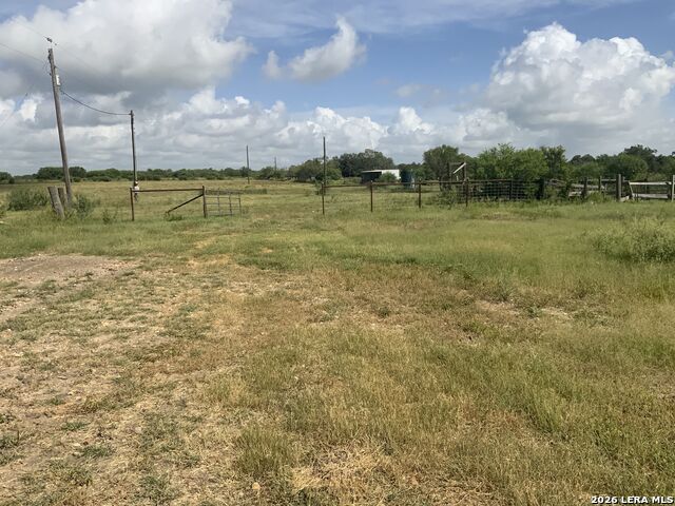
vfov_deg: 48.2
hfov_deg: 61.7
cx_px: 338
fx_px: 565
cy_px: 253
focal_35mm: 29
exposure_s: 1/3322
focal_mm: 3
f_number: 1.8
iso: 20
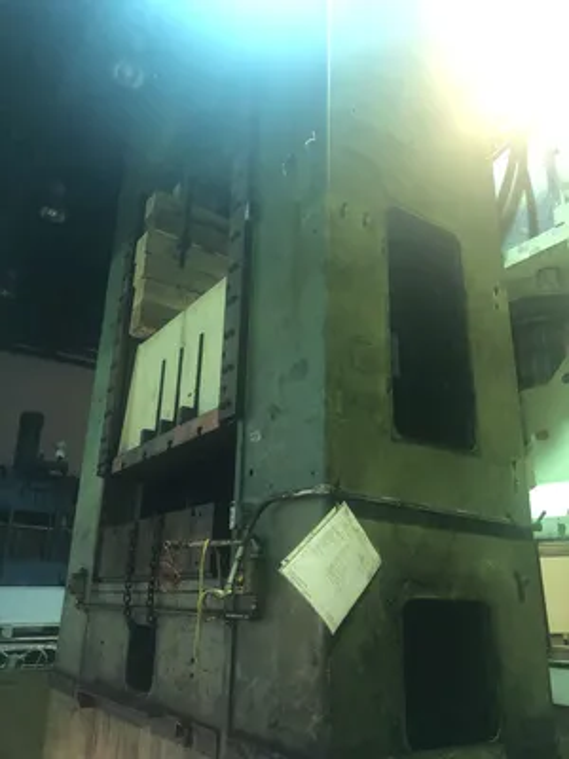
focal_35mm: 28
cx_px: 284
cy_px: 380
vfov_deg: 63.4
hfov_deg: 49.7
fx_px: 614
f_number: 1.8
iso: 100
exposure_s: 1/5
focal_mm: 4
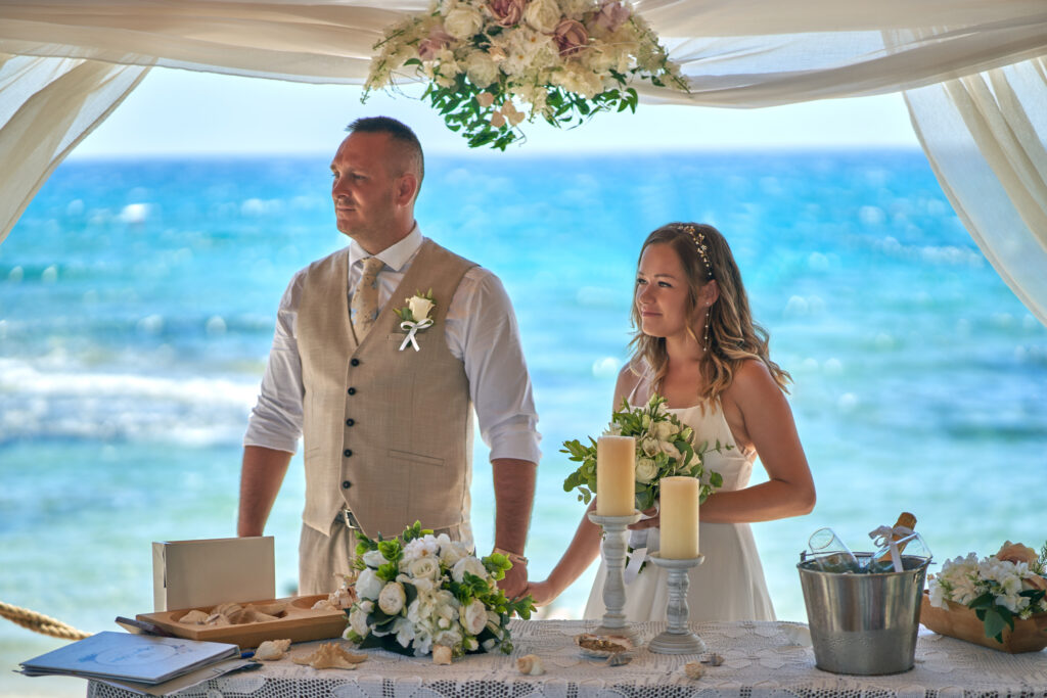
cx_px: 524
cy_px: 349
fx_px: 2472
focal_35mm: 85
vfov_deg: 16.1
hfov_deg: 23.9
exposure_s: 1/5000
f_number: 1.4
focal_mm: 85
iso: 100
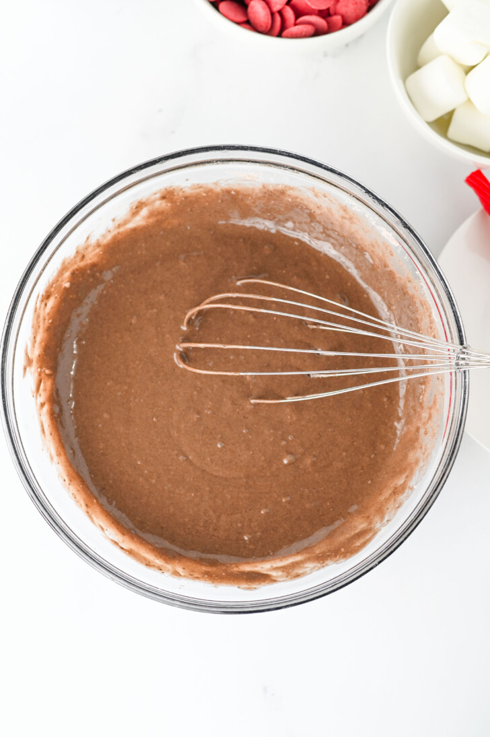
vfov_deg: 39.6
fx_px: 1022
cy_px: 368
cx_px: 245
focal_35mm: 50
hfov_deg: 27.0
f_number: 4
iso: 360
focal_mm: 50
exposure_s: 1/100
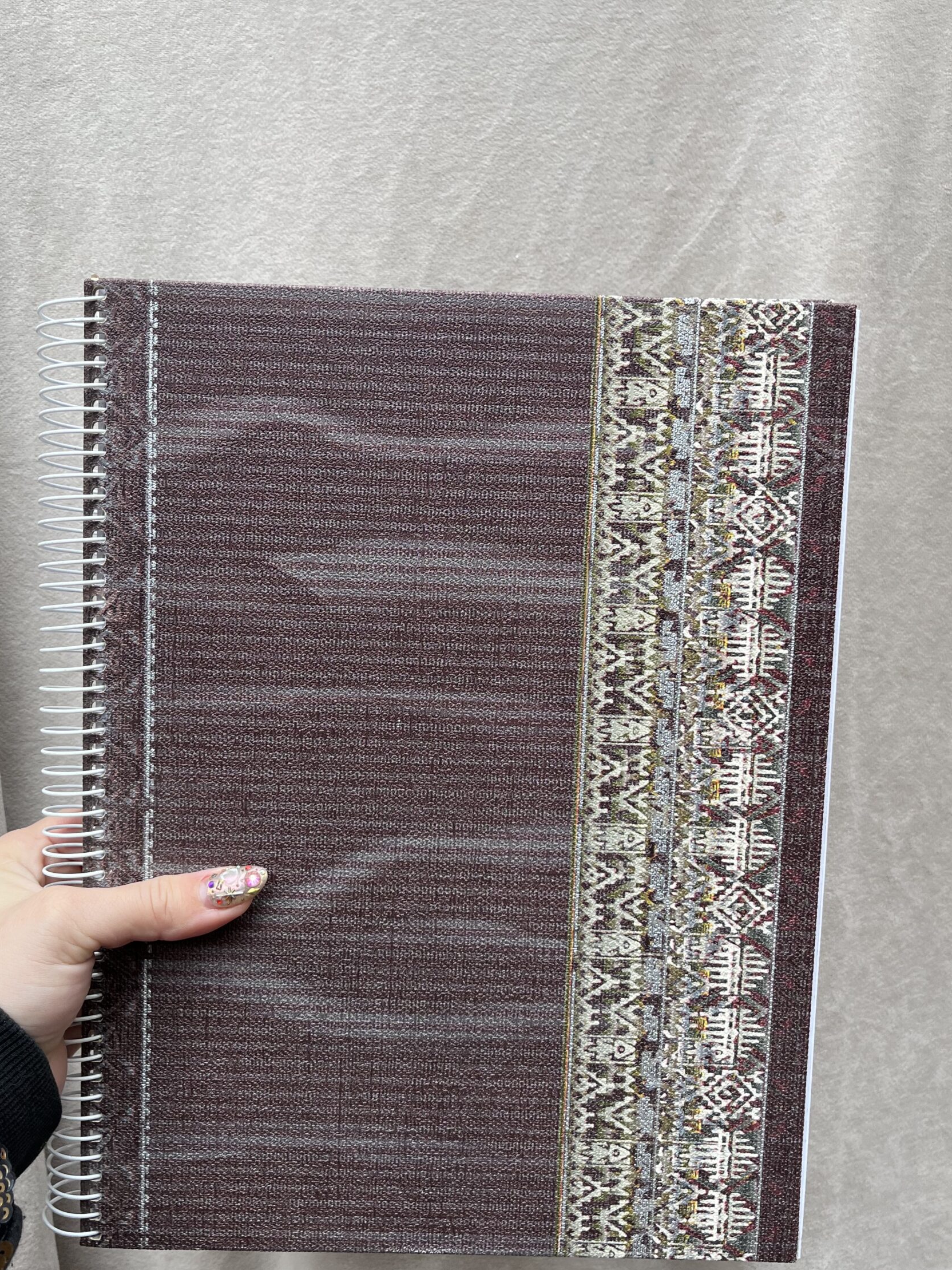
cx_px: 438
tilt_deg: -9.2
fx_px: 1100
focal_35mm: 30
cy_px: 686
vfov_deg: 59.9
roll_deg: -0.4
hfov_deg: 46.7
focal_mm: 5.1
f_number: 1.6
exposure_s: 1/238
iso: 40
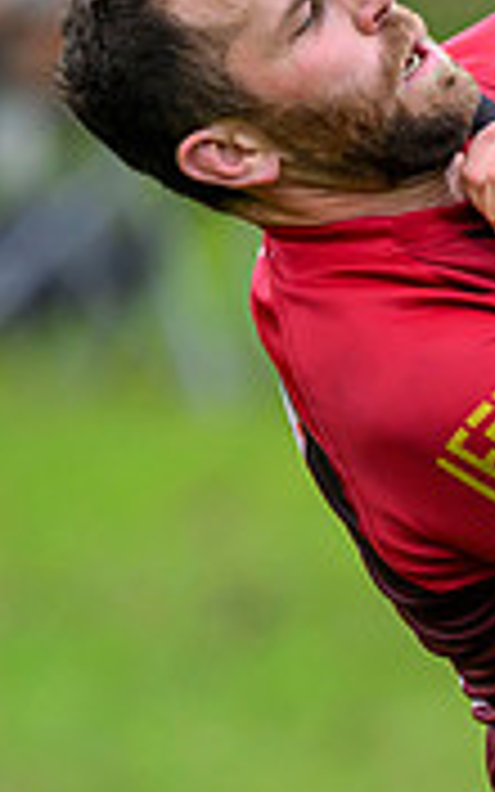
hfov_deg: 0.4
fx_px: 63955
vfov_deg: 0.7
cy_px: 650
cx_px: 1343
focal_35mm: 2963
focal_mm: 560
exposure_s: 1/1250
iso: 500
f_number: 4
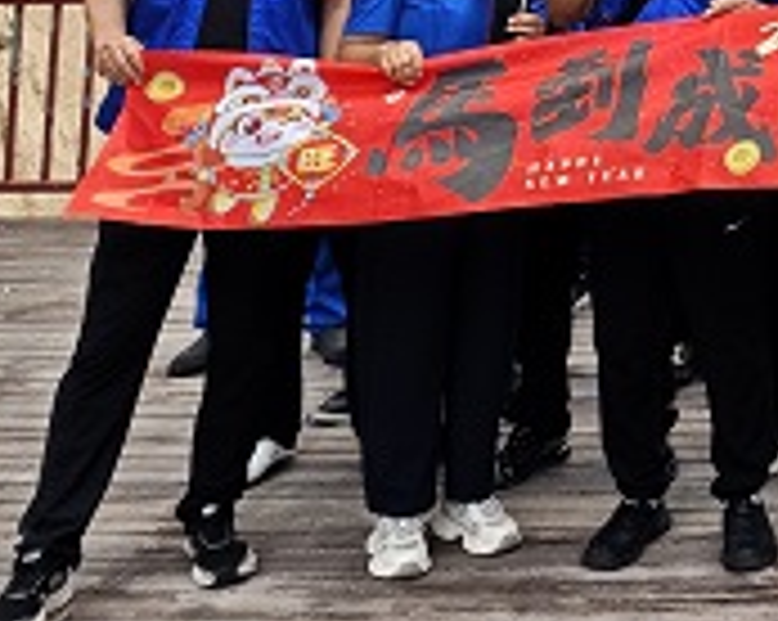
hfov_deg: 21.6
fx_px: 1794
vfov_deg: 17.1
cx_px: 1061
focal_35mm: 78
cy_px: -387
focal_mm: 6.62
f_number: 1.67
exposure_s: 1/2908
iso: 50
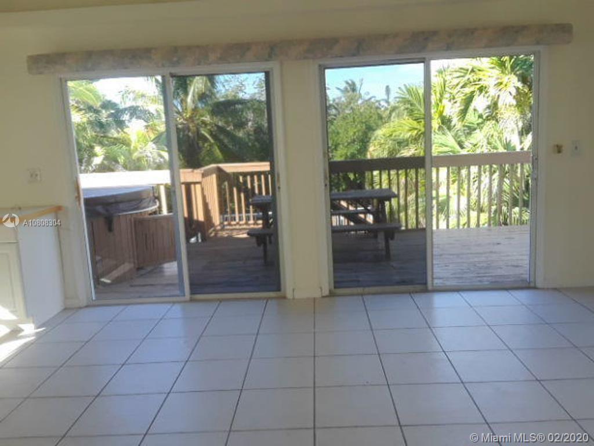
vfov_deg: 46.8
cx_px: 297
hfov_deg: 60.0
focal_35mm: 30
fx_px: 515
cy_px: 223
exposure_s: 1/120
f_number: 1.9
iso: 64
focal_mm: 2.47
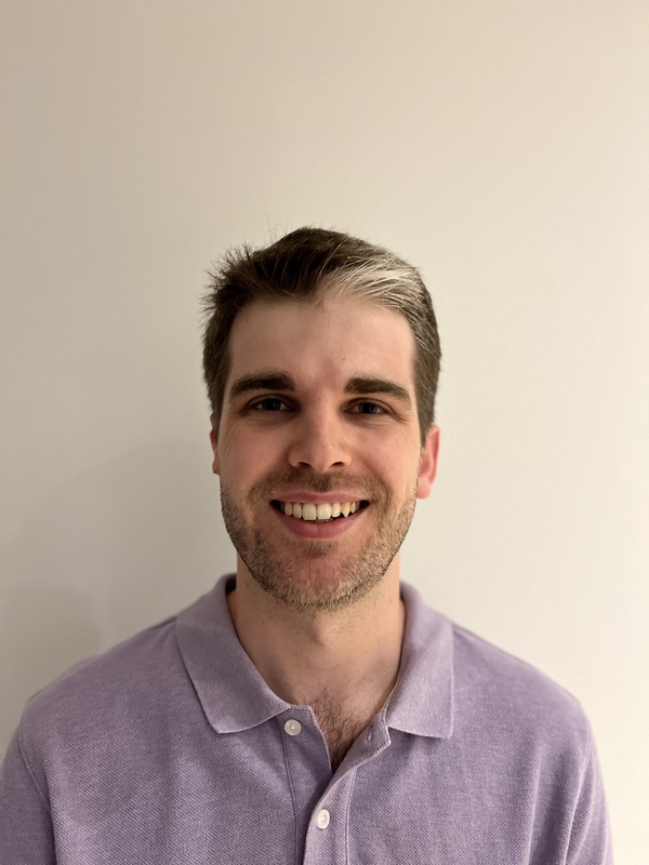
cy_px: 432
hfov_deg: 53.1
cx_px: 324
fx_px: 650
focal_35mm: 26
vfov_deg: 67.3
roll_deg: -0.6
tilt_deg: +6.4
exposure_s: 1/25
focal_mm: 5.1
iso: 500
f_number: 1.6
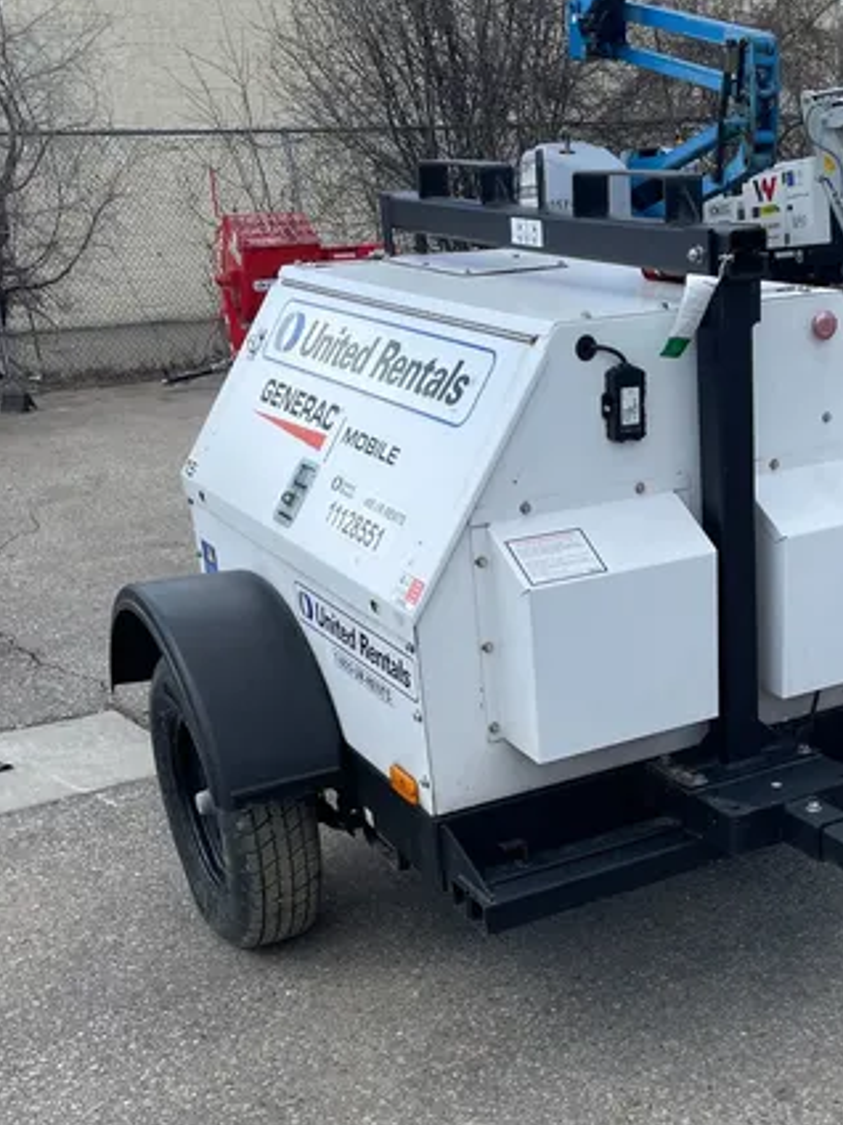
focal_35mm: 45
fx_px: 1461
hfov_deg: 31.6
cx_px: 642
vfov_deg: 41.0
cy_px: 824
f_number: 1.6
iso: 50
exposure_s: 1/2618
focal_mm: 4.2
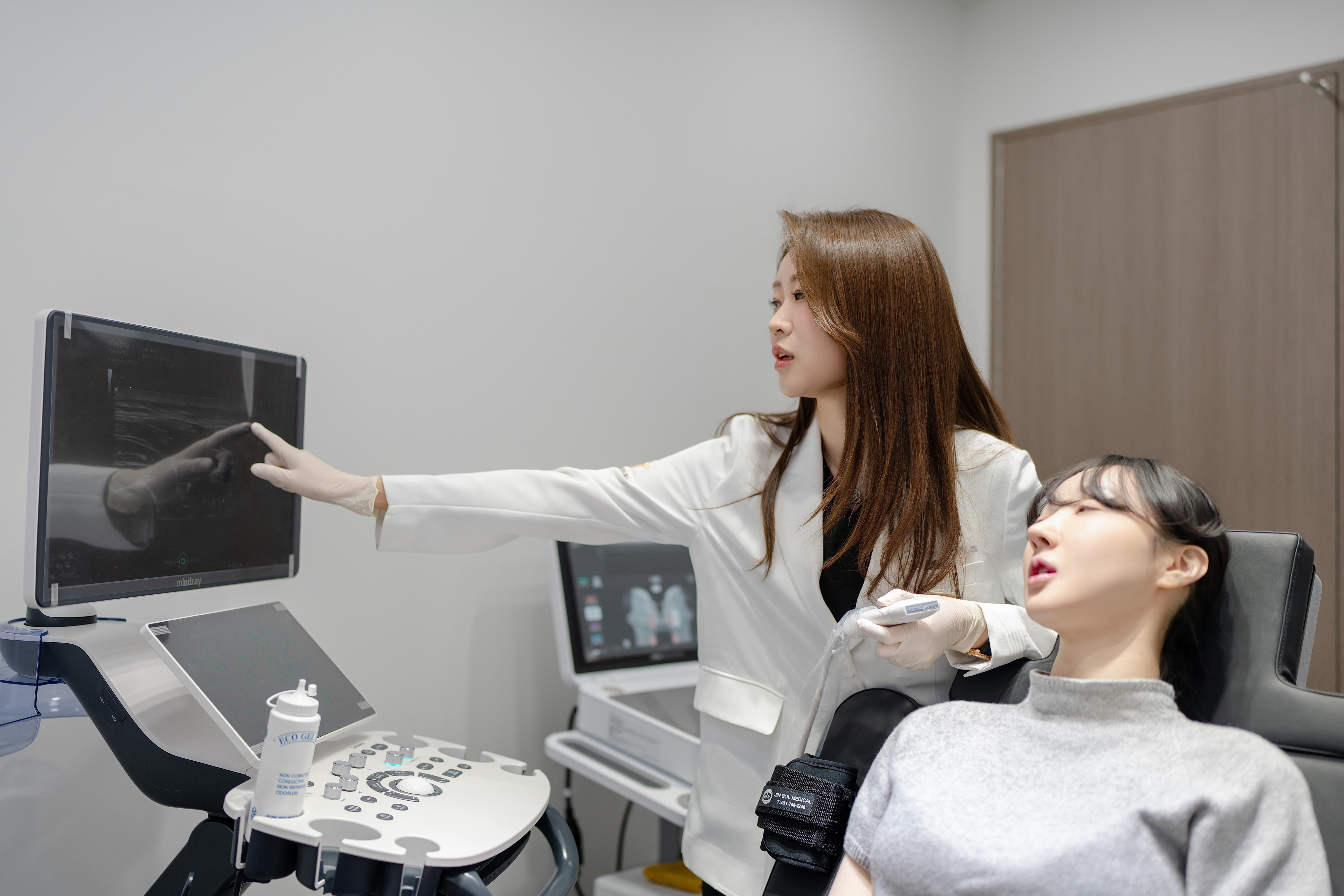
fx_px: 1307
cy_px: 448
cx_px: 672
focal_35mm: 35
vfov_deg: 37.9
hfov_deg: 54.4
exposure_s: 1/250
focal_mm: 35
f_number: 1.4
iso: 100
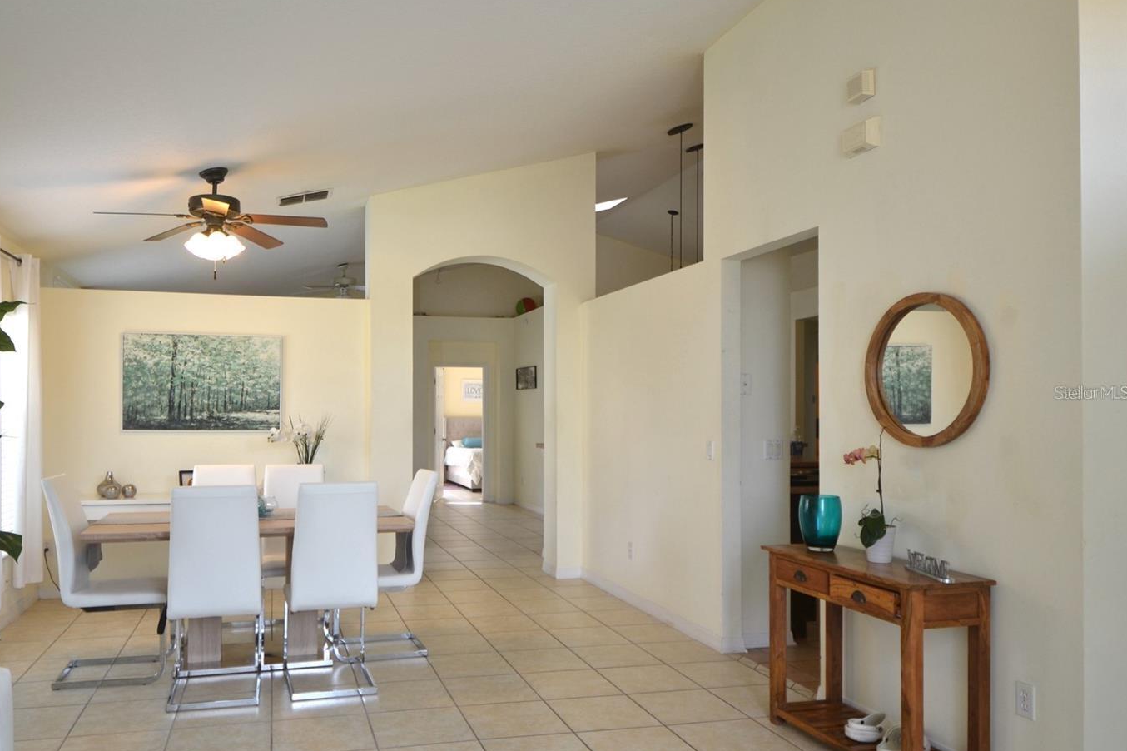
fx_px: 832
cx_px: 467
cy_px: 392
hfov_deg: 67.7
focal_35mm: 27
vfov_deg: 48.5
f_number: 4
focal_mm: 15
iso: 100
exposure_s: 1/25
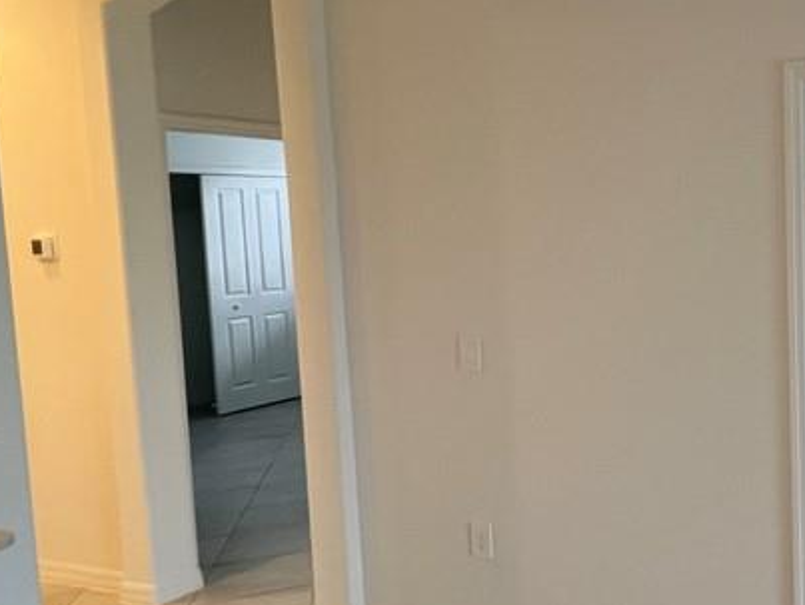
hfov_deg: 43.8
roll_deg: +0.4
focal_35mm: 33
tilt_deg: -5.5
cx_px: 867
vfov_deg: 43.0
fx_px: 768
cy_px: 284
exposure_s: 1/120
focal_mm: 1.57
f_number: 1.8
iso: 200
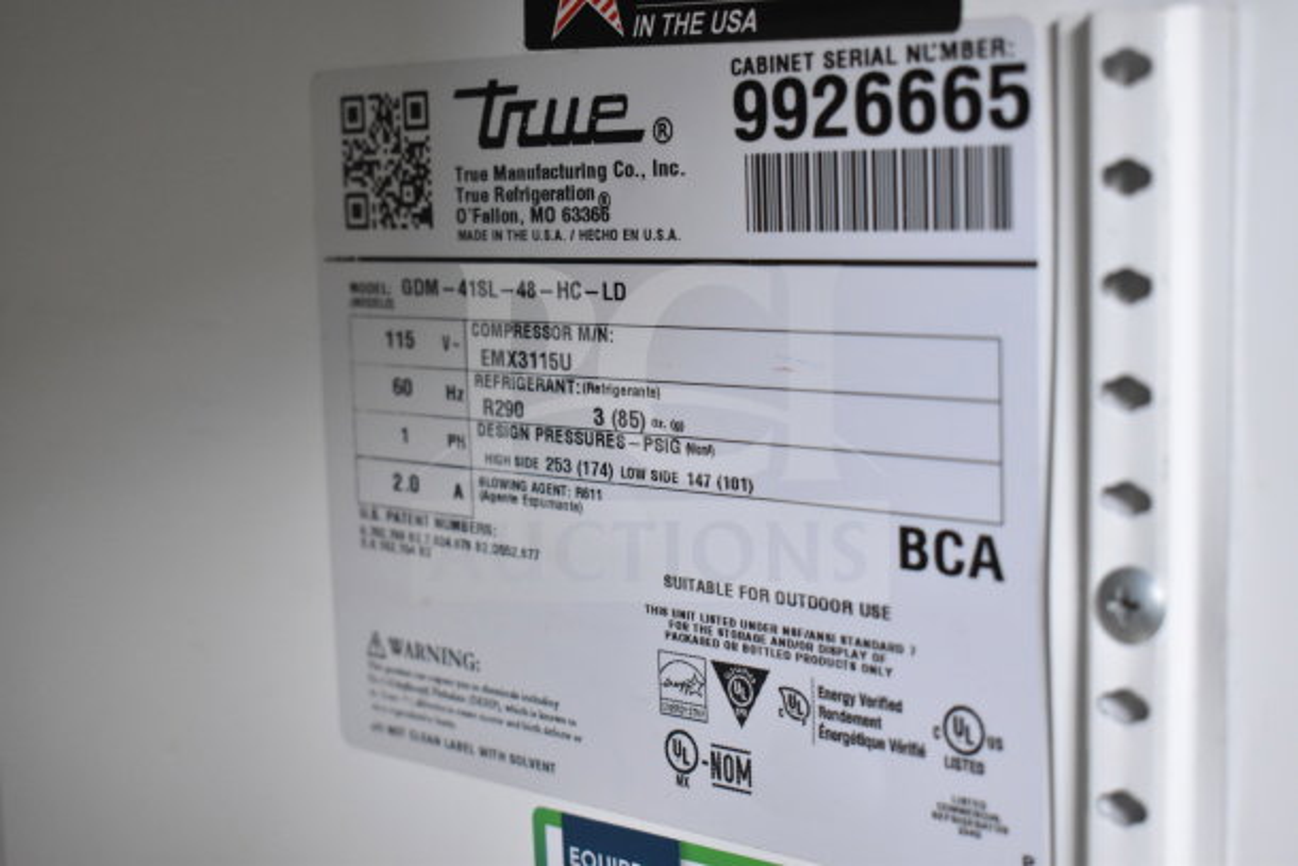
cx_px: 649
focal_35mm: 60
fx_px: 2164
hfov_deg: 33.4
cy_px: 433
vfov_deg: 22.6
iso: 1800
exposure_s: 1/60
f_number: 4.8
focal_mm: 40
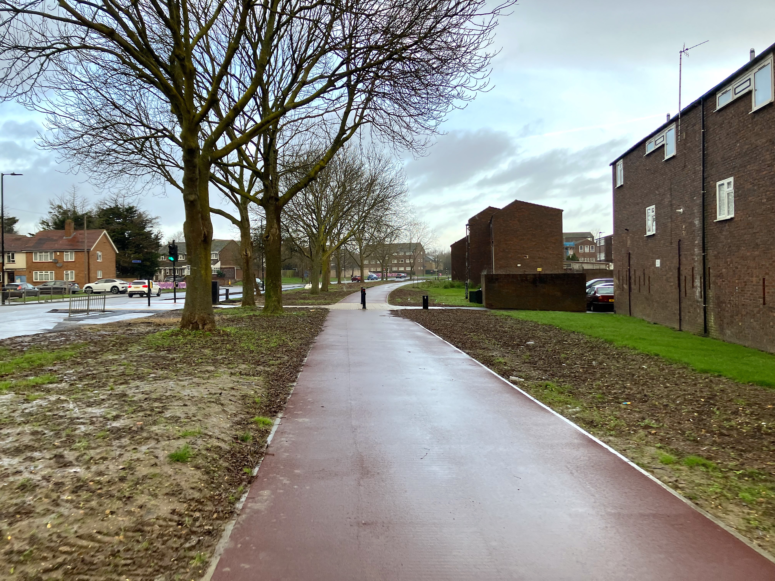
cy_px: 290
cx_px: 388
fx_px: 627
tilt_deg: -2.7
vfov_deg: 49.7
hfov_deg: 63.4
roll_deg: +2.8
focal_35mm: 28
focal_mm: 3.99
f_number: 1.8
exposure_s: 1/175
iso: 25
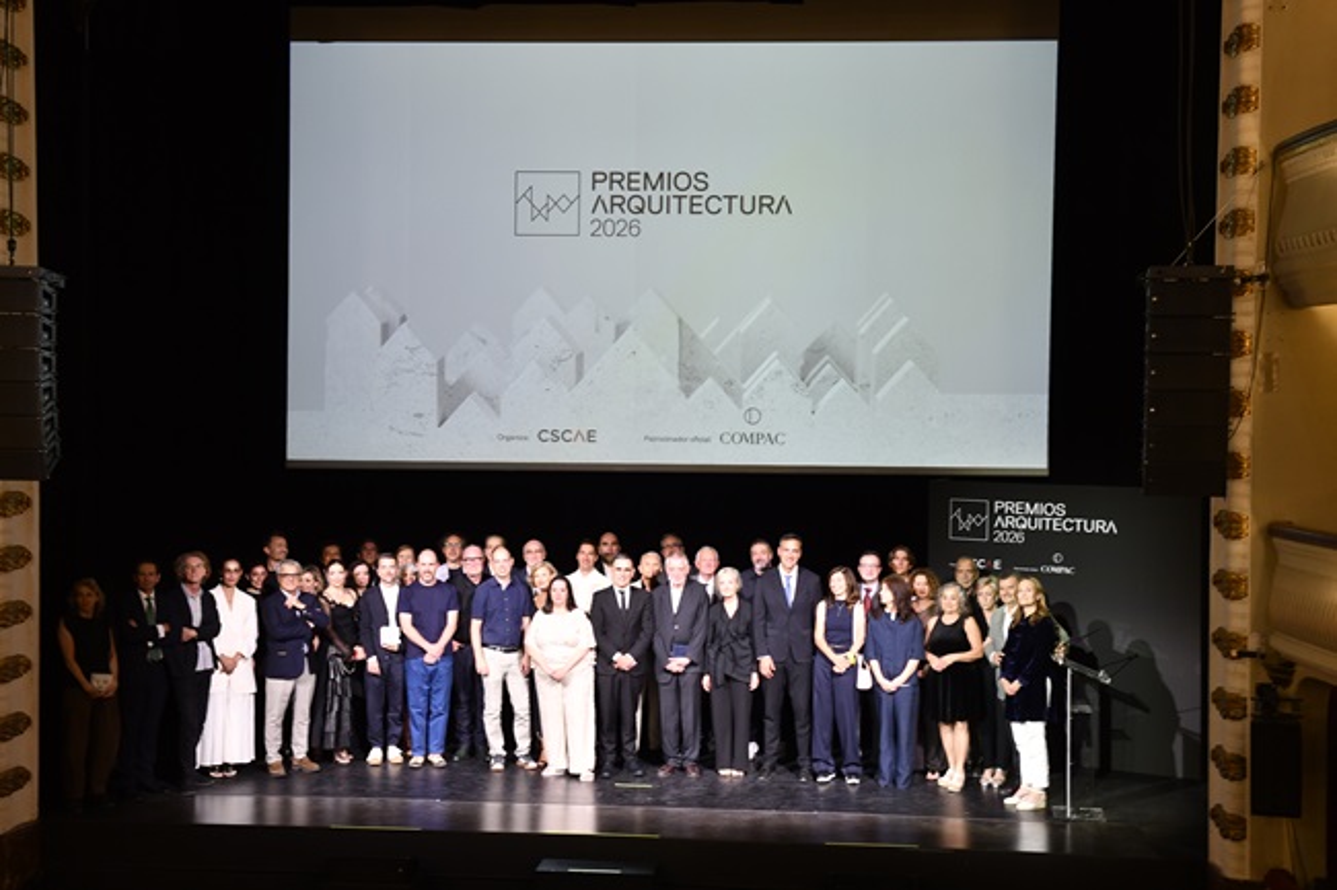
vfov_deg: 26.0
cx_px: 668
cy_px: 445
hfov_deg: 38.2
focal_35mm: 52
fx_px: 1931
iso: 1250
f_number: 6.3
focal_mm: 52
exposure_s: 1/50
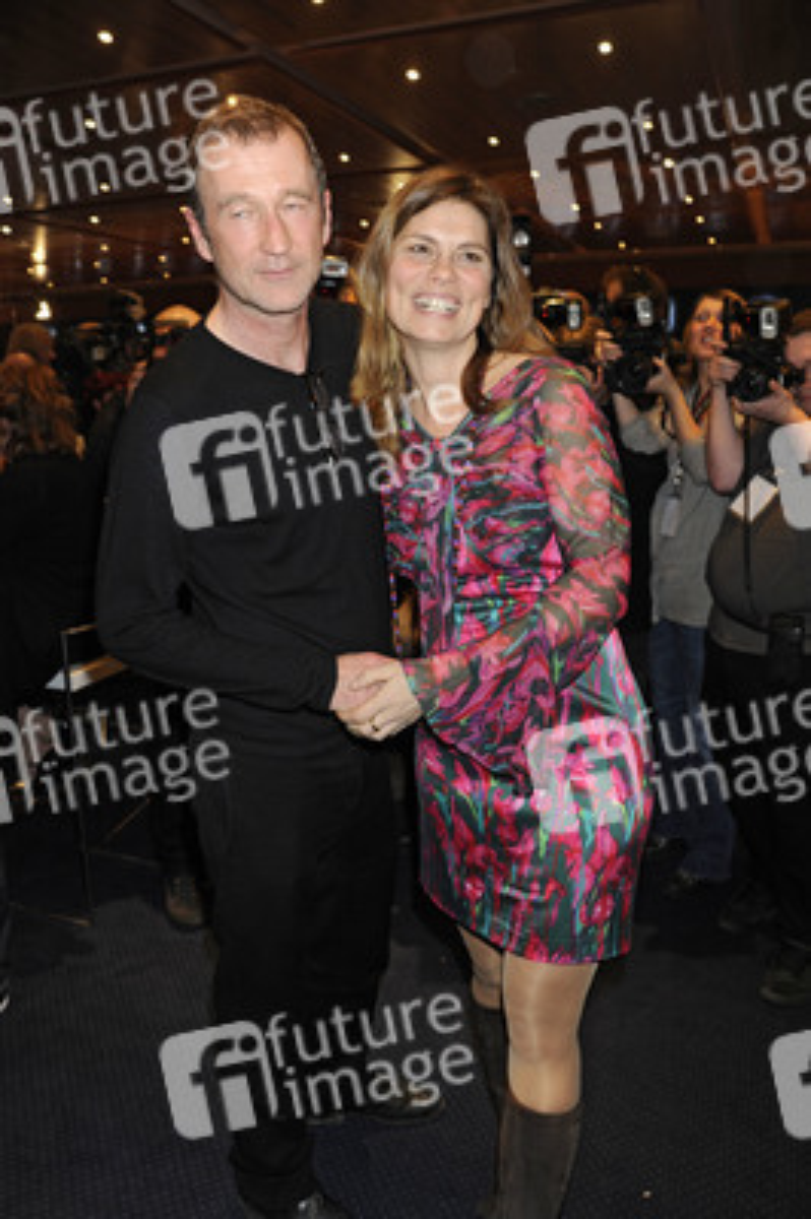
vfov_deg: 65.5
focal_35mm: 28
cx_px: 406
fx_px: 948
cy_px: 610
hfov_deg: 46.3
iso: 1250
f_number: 5
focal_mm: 28
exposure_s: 1/25
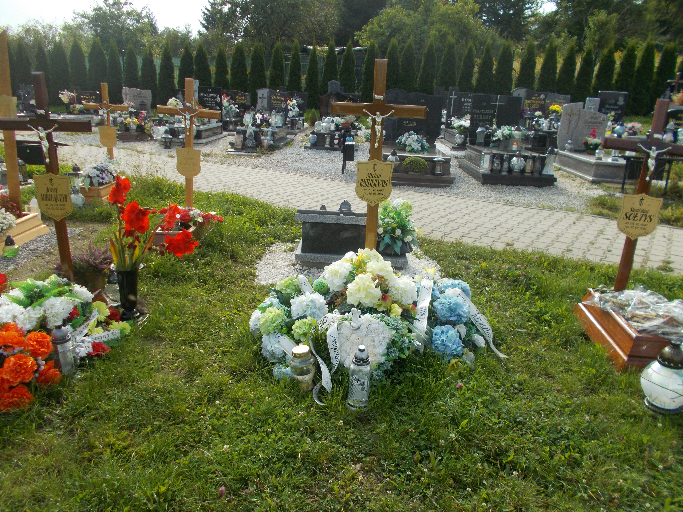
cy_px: 256
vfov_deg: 53.1
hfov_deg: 67.3
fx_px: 513
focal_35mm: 26
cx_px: 342
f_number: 8
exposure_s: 1/125
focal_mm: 4.6
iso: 80
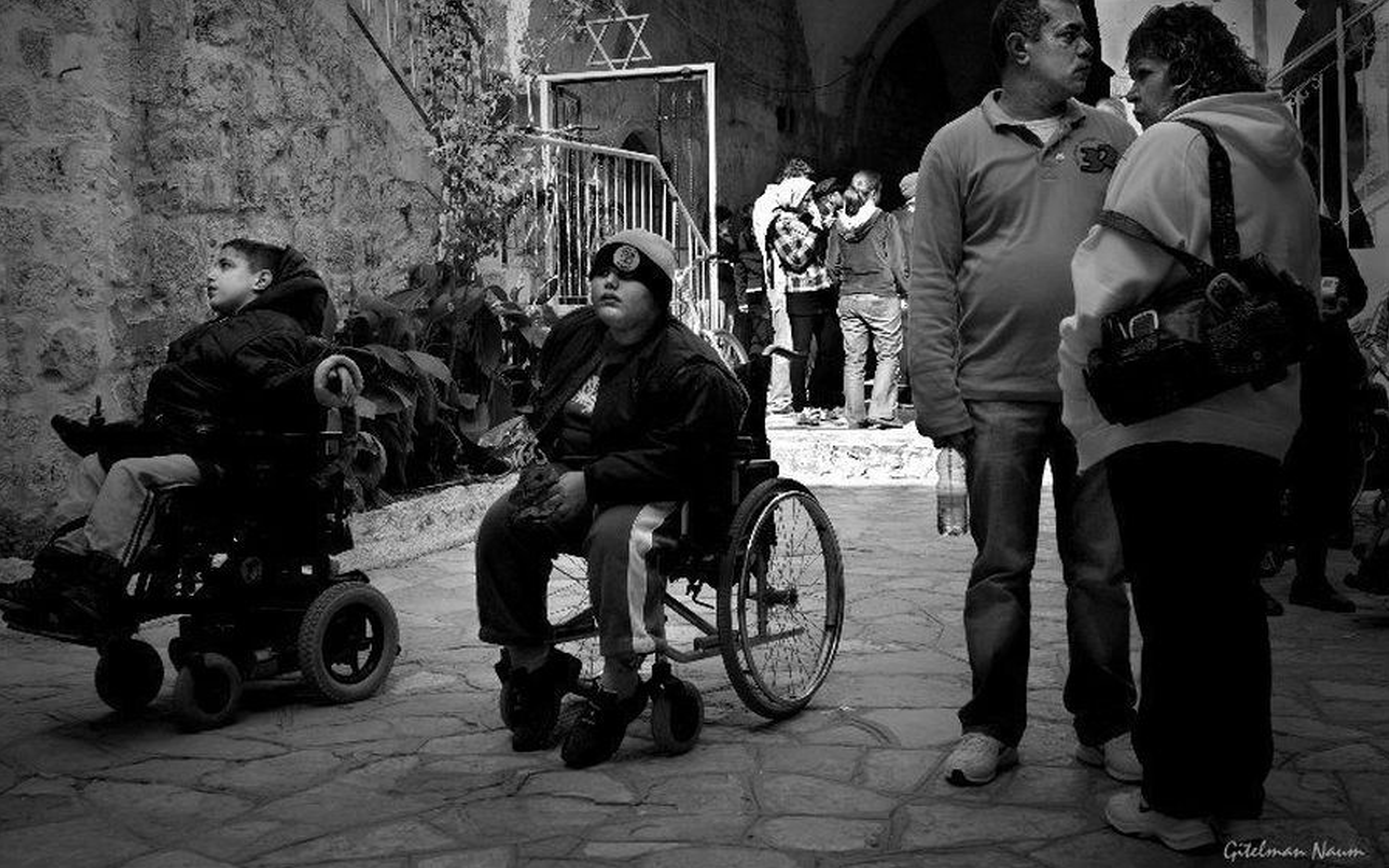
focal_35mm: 43
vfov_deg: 29.9
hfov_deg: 46.2
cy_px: 411
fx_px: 1628
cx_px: 694
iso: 200
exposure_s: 1/200
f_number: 7.1
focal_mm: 28
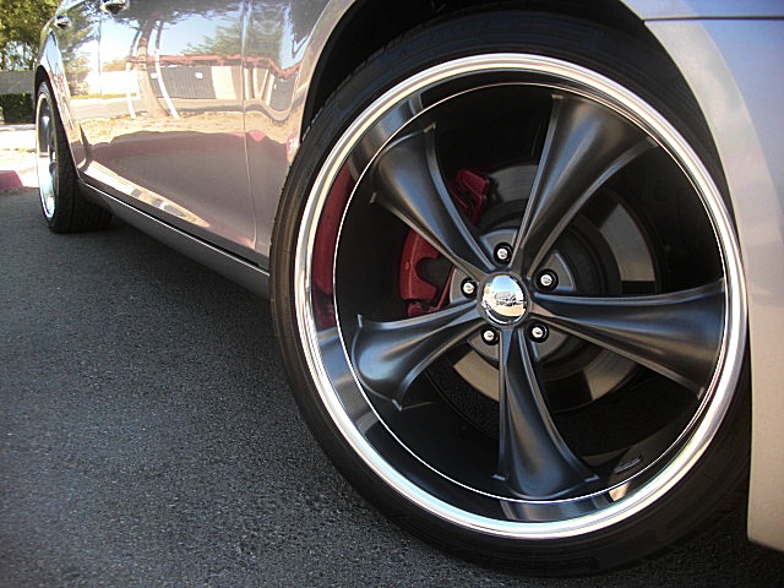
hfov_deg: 51.4
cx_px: 392
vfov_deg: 39.7
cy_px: 294
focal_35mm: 36
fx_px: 815
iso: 50
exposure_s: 1/100
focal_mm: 6.3
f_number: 2.8
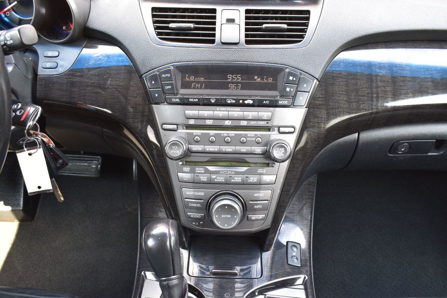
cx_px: 224
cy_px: 149
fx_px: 410
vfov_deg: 39.9
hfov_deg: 57.2
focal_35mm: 33
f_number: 7.1
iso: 400
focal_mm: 22
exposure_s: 1/25
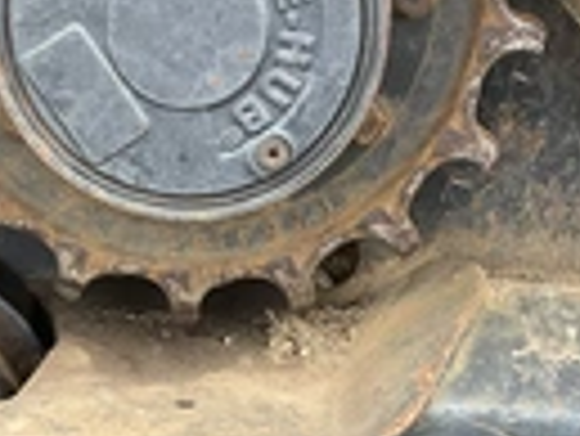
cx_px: 292
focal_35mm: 90
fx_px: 1509
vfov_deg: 16.4
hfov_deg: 21.8
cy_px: 328
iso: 32
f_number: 1.8
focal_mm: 3
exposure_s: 1/122
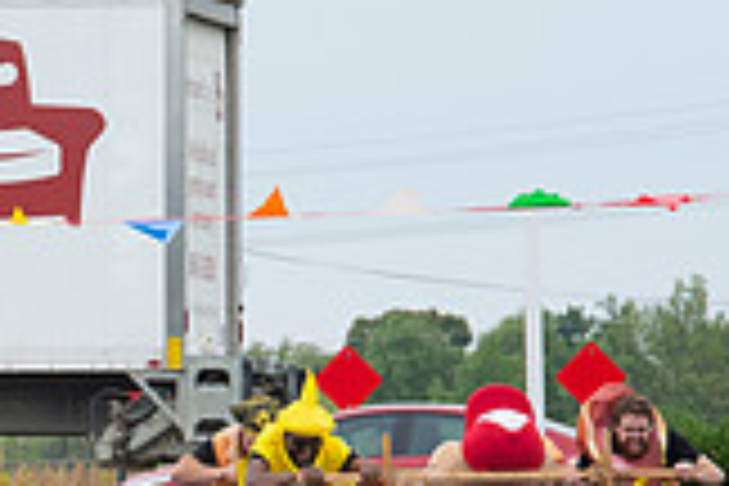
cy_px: 490
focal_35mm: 802
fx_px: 16239
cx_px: -100
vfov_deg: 1.7
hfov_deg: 2.6
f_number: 10
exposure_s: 1/250
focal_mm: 200
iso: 640
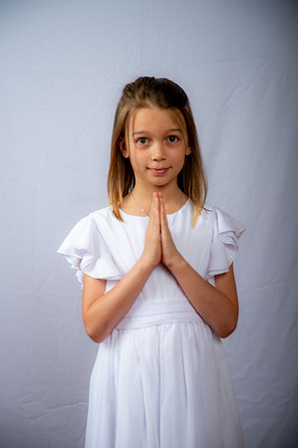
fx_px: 1058
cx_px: 149
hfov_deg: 16.0
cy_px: 224
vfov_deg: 23.9
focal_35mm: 85
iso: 250
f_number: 6.3
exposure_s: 1/200
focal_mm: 85
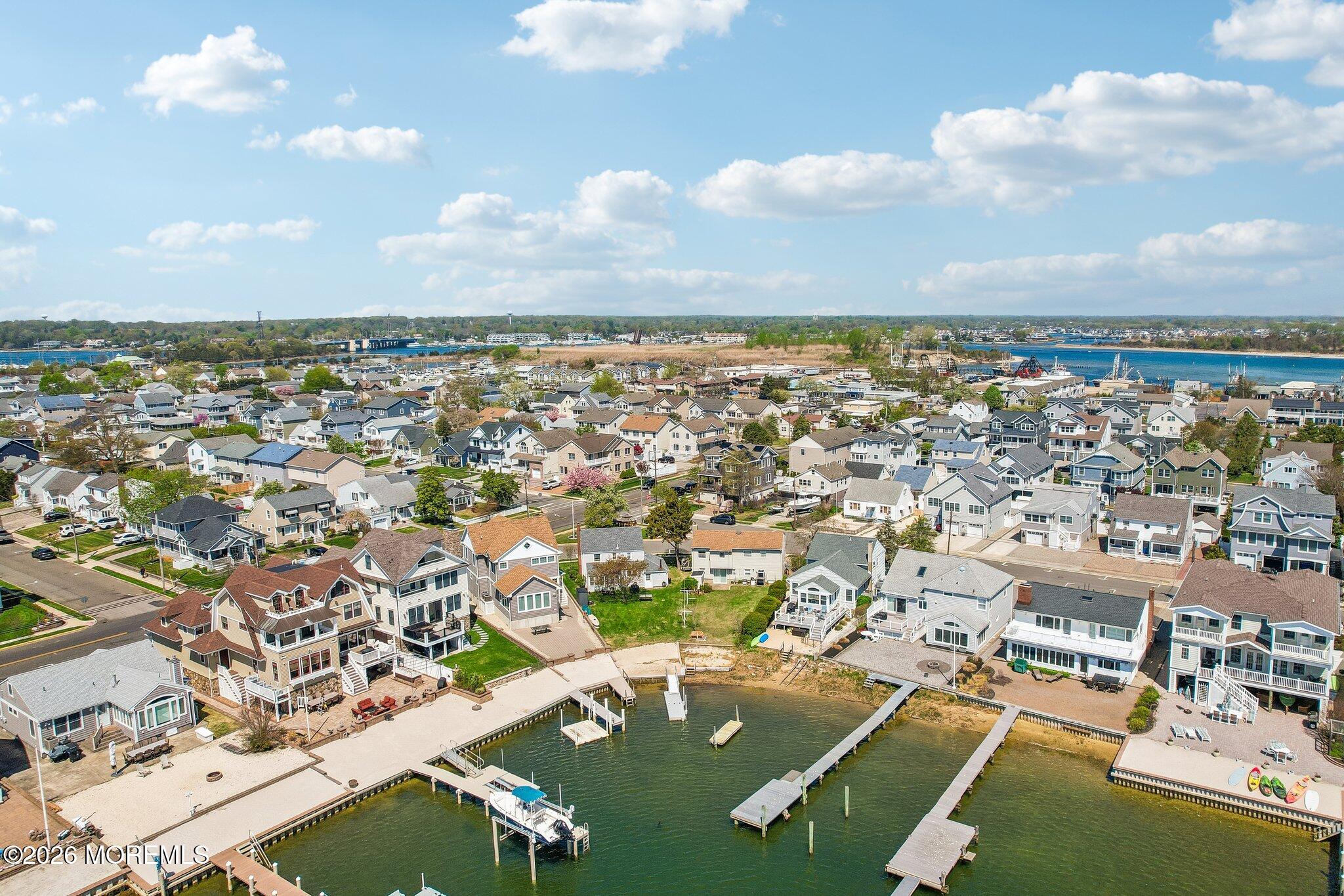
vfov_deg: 57.2
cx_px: 672
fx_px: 821
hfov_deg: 78.6
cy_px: 448
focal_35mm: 22
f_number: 2.8
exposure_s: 1/2500
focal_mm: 8.4
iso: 110
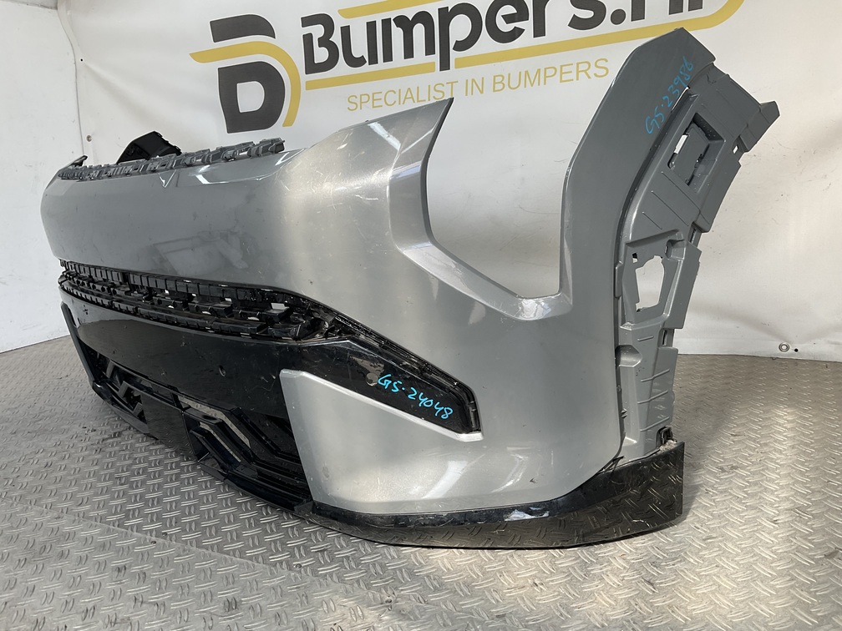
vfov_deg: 48.2
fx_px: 705
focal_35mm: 29
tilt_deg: -14.4
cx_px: 421
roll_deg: +3.5
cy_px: 316
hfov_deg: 61.7
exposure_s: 1/235
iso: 16
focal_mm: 3
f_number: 1.8
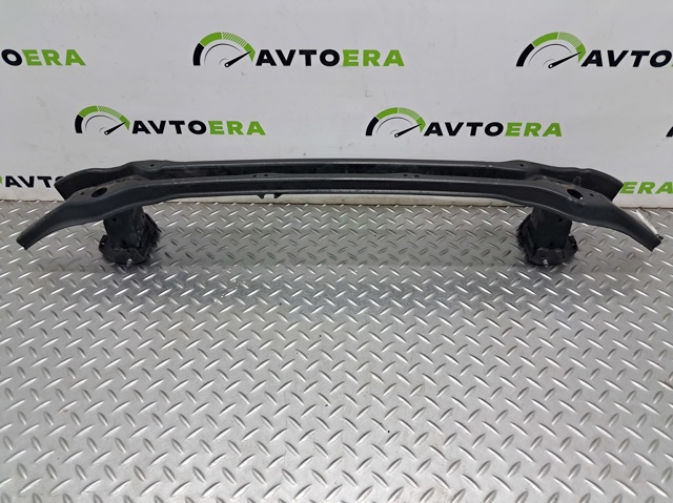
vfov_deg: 51.3
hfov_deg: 65.4
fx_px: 525
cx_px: 336
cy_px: 252
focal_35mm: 27
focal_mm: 4
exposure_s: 1/50
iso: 80
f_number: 1.8
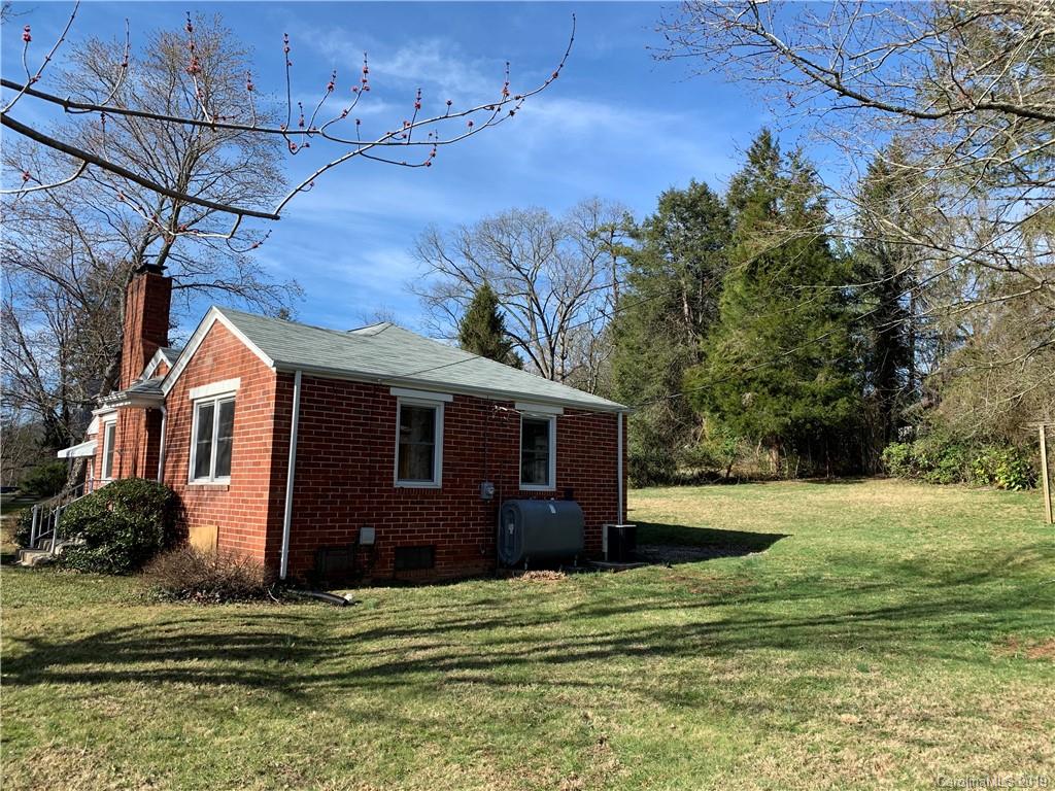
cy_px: 396
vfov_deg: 53.1
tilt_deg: +8.4
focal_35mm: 26
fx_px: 792
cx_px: 528
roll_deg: -1.5
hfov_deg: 67.3
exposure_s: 1/1250
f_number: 1.8
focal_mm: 4.25
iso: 25
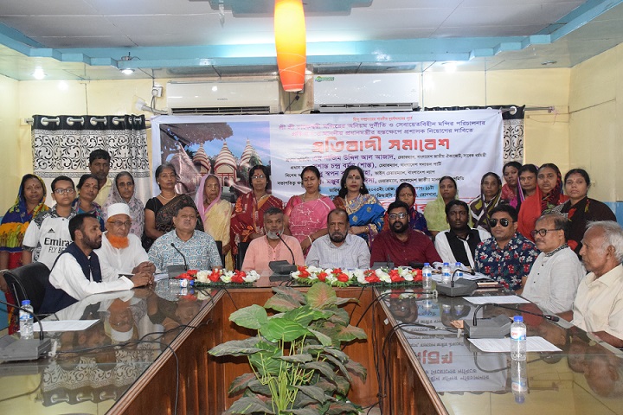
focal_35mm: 39
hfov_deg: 49.6
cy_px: 208
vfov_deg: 34.2
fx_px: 675
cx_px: 312
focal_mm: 26
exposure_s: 1/160
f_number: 8
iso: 5000
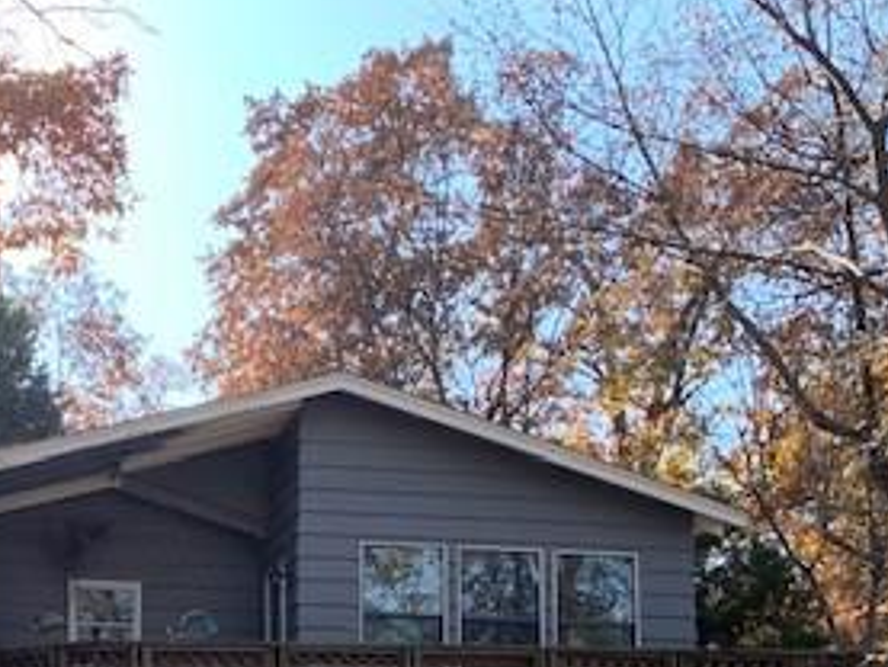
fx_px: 1540
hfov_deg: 31.3
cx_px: 167
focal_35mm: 60
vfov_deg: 23.1
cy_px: 718
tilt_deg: +7.7
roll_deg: -0.9
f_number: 1.8
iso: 25
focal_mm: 4.25
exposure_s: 1/587
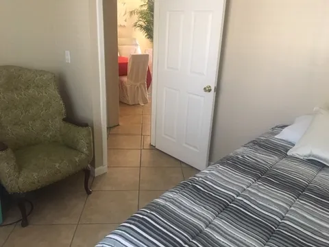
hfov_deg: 61.7
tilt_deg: -18.9
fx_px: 276
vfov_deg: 48.2
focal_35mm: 29
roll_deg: -2.7
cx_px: 164
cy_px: 124
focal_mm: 4.2
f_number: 2.2
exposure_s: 1/20
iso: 200
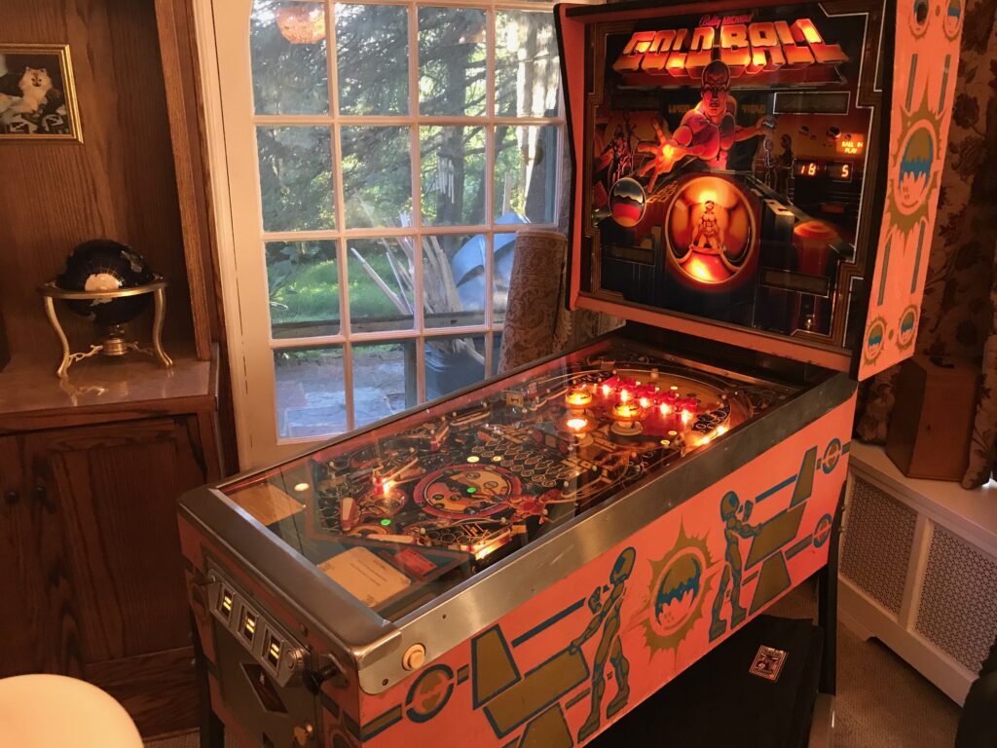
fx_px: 806
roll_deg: +0.3
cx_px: 498
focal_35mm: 28
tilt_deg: -17.9
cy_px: 374
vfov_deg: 49.7
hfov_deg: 63.4
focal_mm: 3.99
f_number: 1.8
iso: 64
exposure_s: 1/15
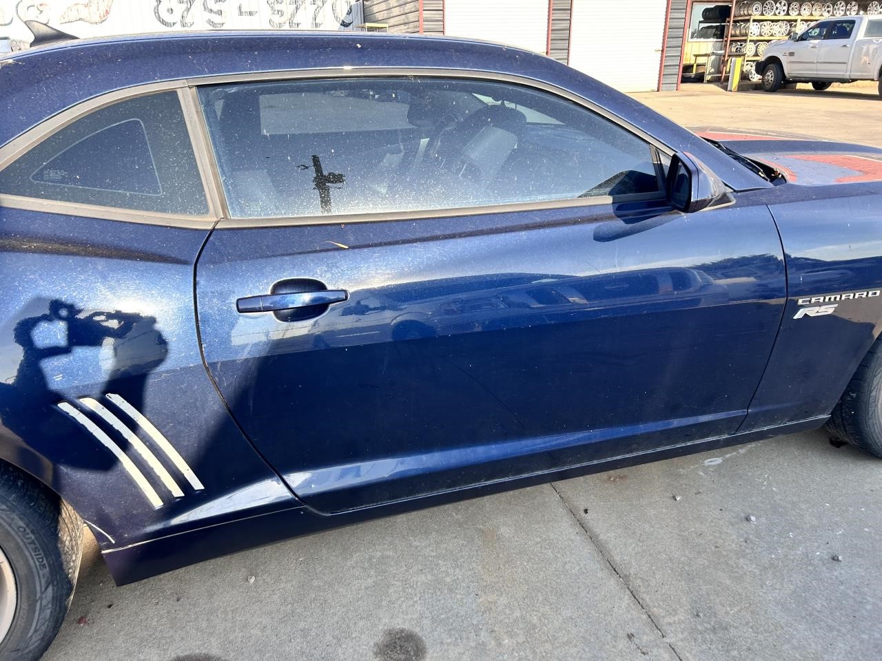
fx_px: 662
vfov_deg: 53.1
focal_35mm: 26
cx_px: 441
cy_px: 330
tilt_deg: -21.0
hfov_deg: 67.3
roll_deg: +3.0
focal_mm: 5.7
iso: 50
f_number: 1.5
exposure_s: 1/758
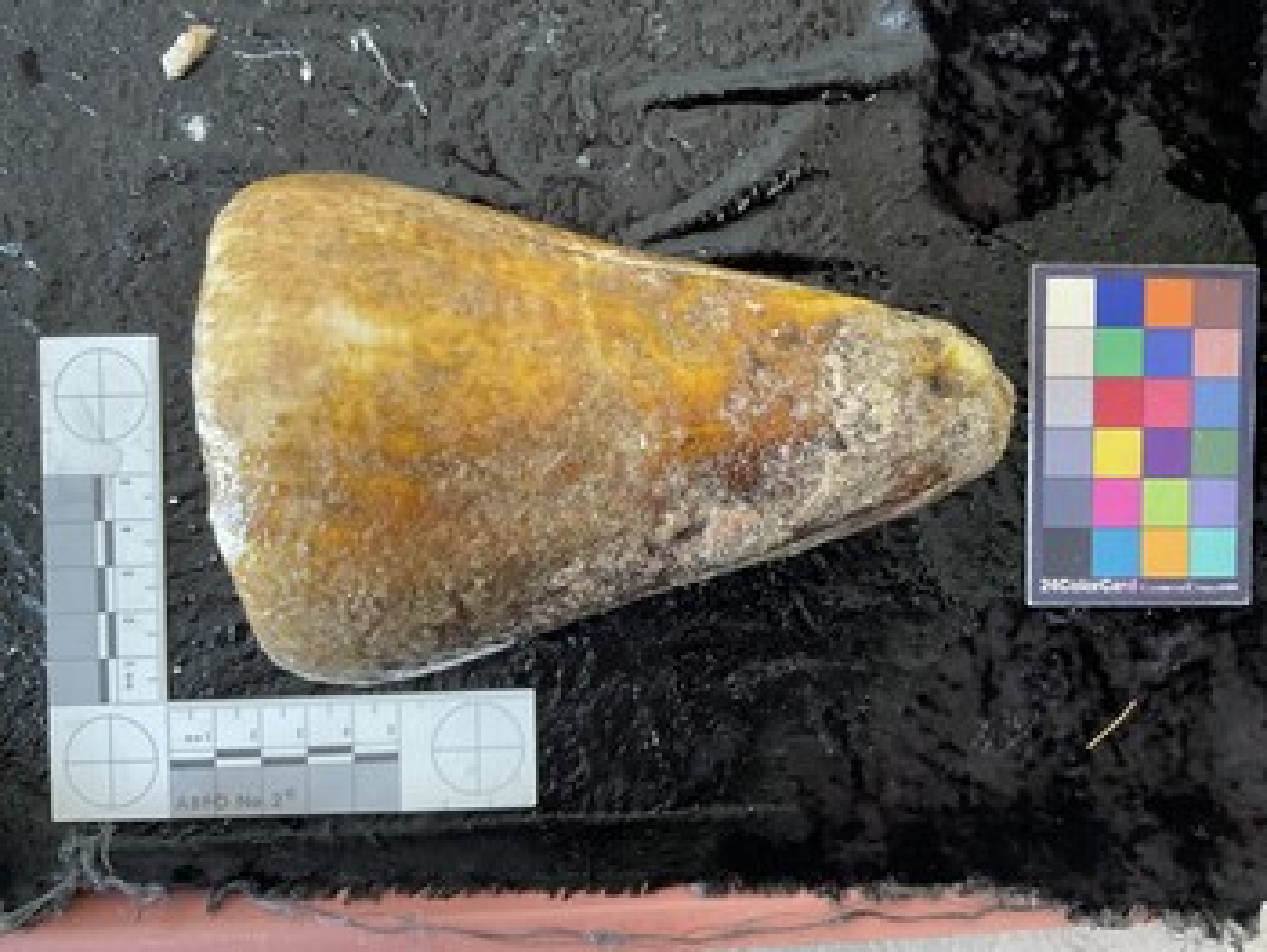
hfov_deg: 61.6
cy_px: 476
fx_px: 1062
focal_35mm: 29
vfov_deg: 48.3
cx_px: 634
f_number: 1.8
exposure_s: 1/60
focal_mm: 3
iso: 125
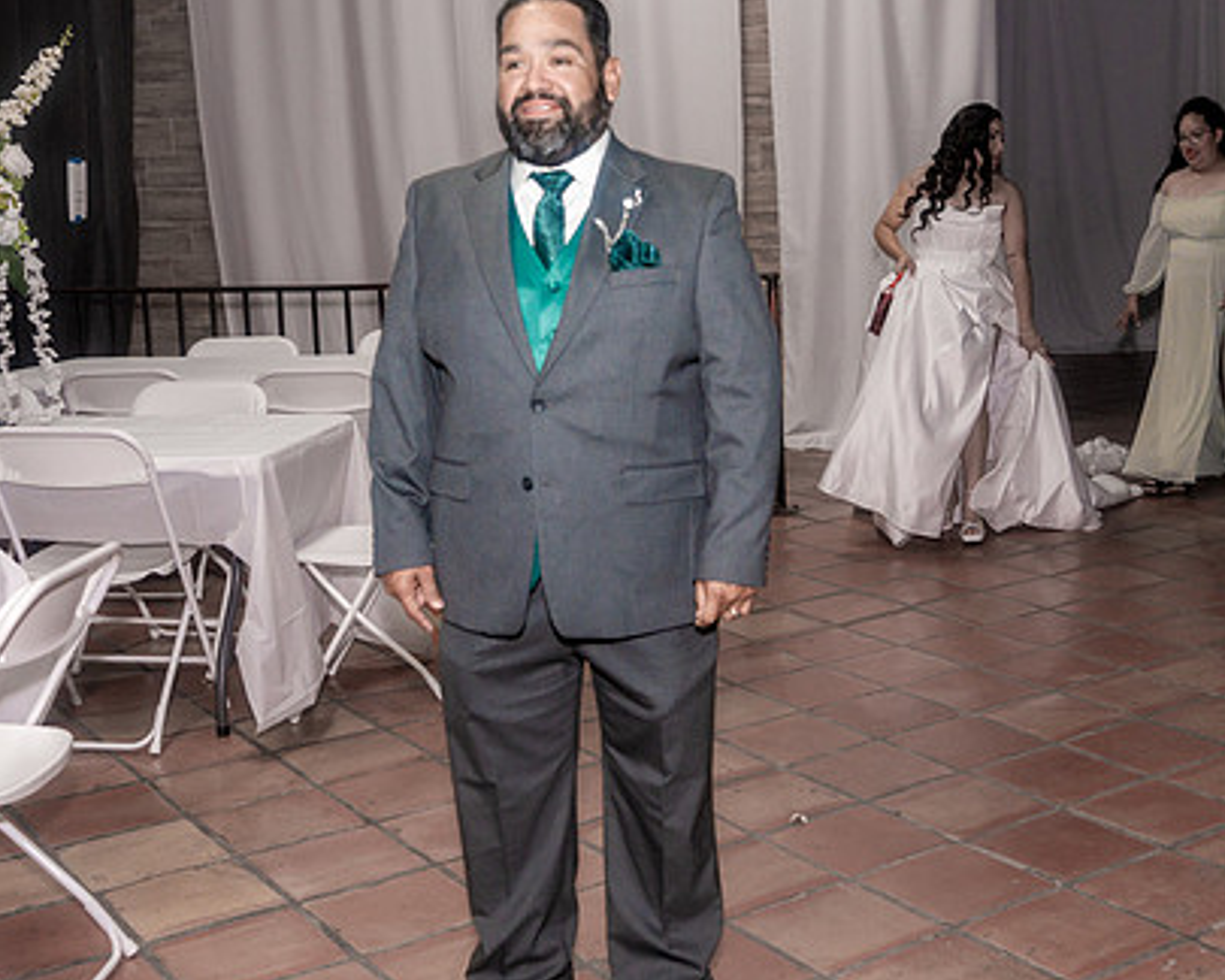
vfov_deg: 32.1
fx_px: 1704
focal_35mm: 47
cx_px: 747
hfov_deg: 39.3
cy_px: 437
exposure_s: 1/250
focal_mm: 35
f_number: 4
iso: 2000
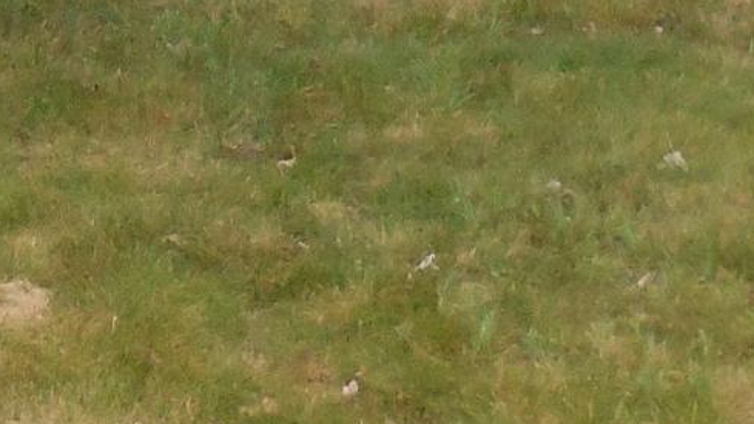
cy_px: -694
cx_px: 402
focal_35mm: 114
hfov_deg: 18.8
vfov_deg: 9.2
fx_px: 2279
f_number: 3.1
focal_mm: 4.5
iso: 500
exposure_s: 1/15
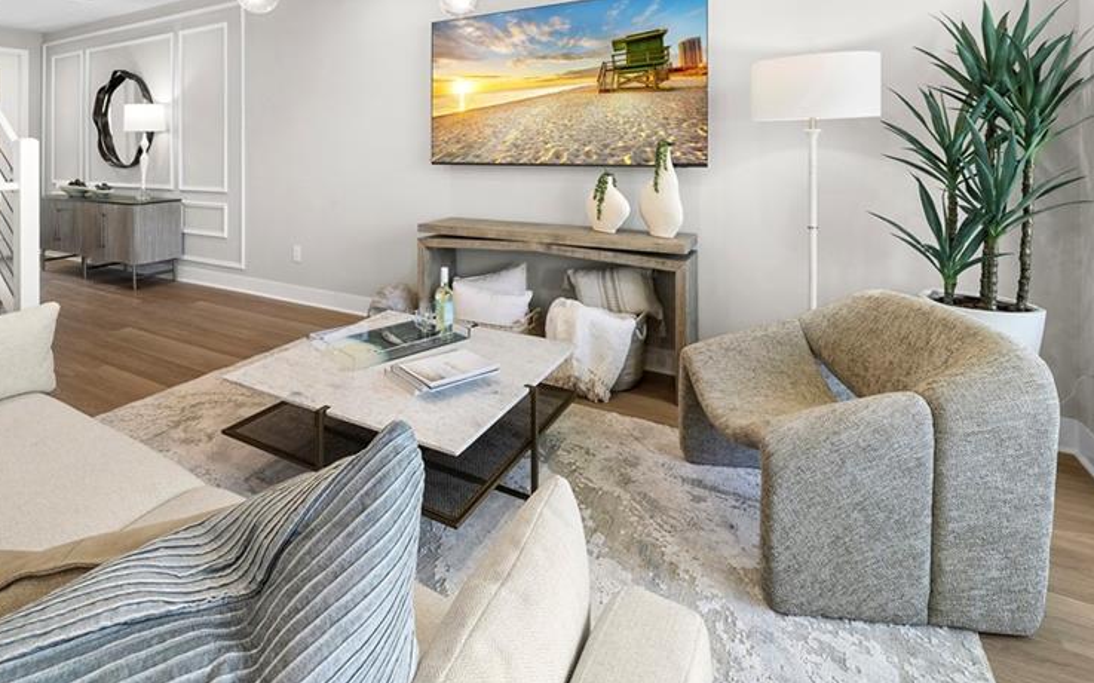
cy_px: 268
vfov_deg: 67.2
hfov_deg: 93.2
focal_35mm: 17
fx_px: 507
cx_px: 441
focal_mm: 12
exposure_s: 1/125
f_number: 8
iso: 320
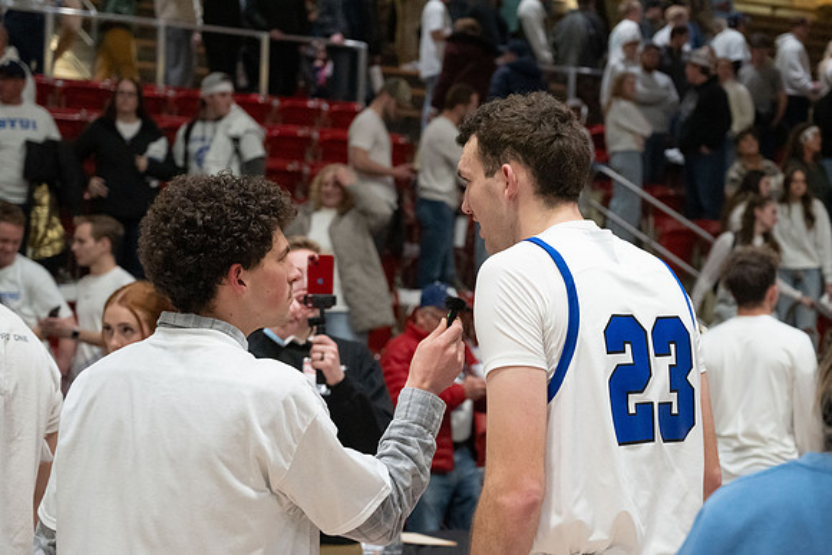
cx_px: 522
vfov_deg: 18.7
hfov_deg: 27.7
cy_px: 268
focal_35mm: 73
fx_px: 1683
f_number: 4
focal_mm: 58
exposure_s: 1/250
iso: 4000
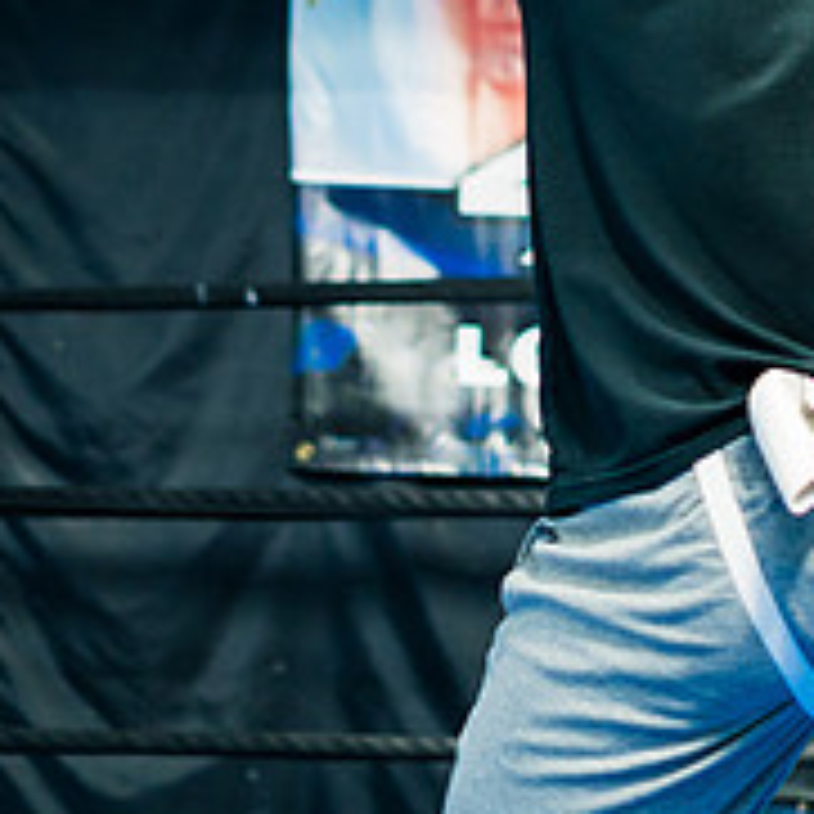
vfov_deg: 11.2
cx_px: 366
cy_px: 69
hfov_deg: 11.3
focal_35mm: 155
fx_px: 4124
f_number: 1.8
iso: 2000
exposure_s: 1/400
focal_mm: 50
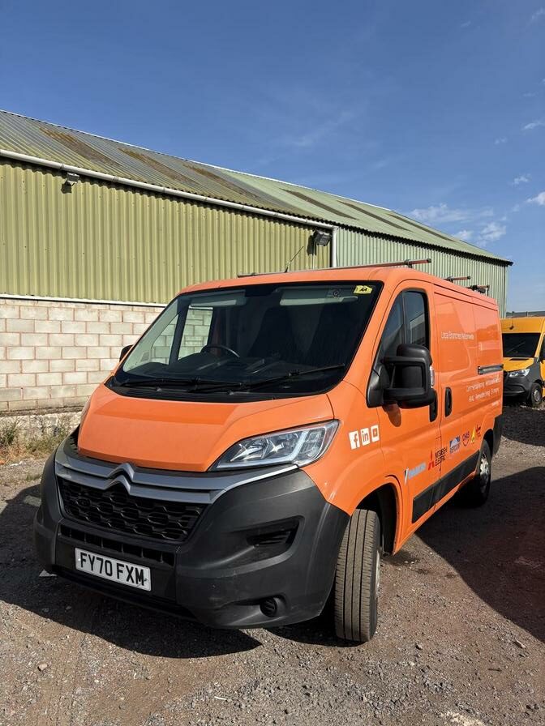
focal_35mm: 26
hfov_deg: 53.1
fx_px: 546
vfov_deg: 67.3
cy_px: 363
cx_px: 272
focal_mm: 5.96
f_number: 1.6
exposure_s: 1/4329
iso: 50
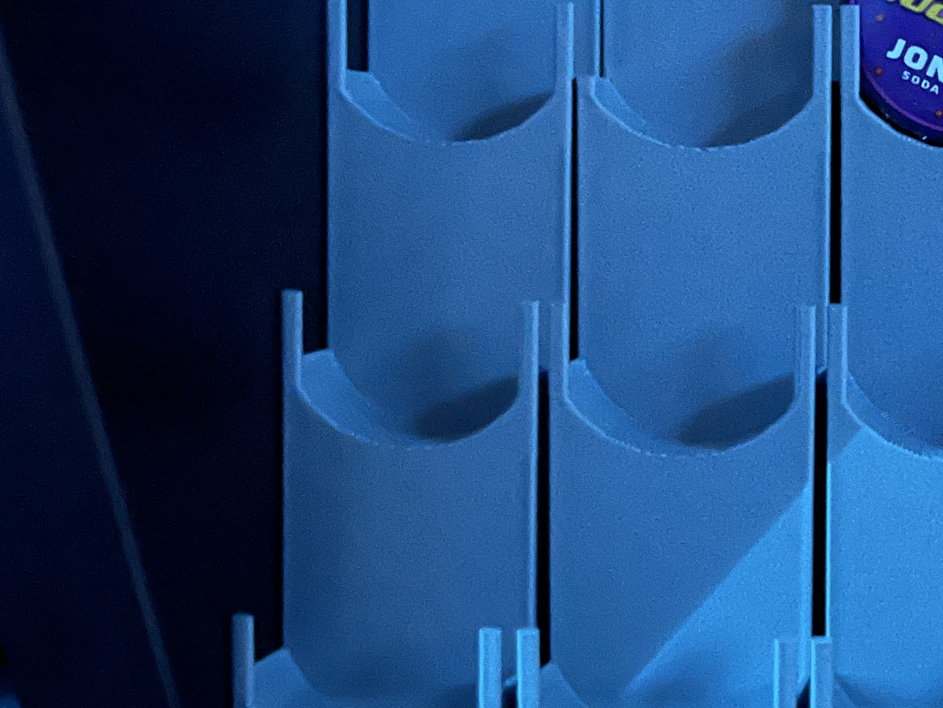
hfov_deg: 31.8
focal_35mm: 55
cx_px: 981
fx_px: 1498
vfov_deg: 26.5
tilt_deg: -25.3
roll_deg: +1.0
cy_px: 257
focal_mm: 5.1
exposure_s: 1/2
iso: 1250
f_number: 1.6
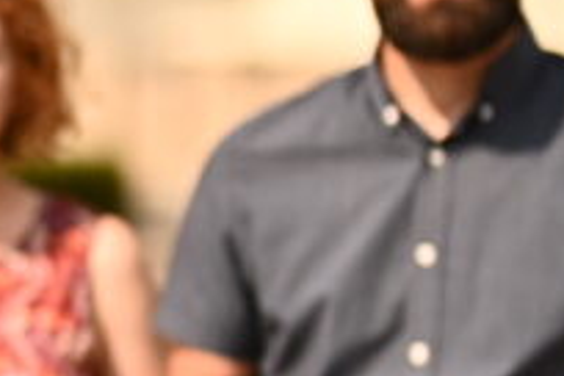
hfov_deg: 4.7
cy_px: 239
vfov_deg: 3.2
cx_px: -727
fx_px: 6673
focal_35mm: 426
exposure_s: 1/8000
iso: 100
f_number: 1.6
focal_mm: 85
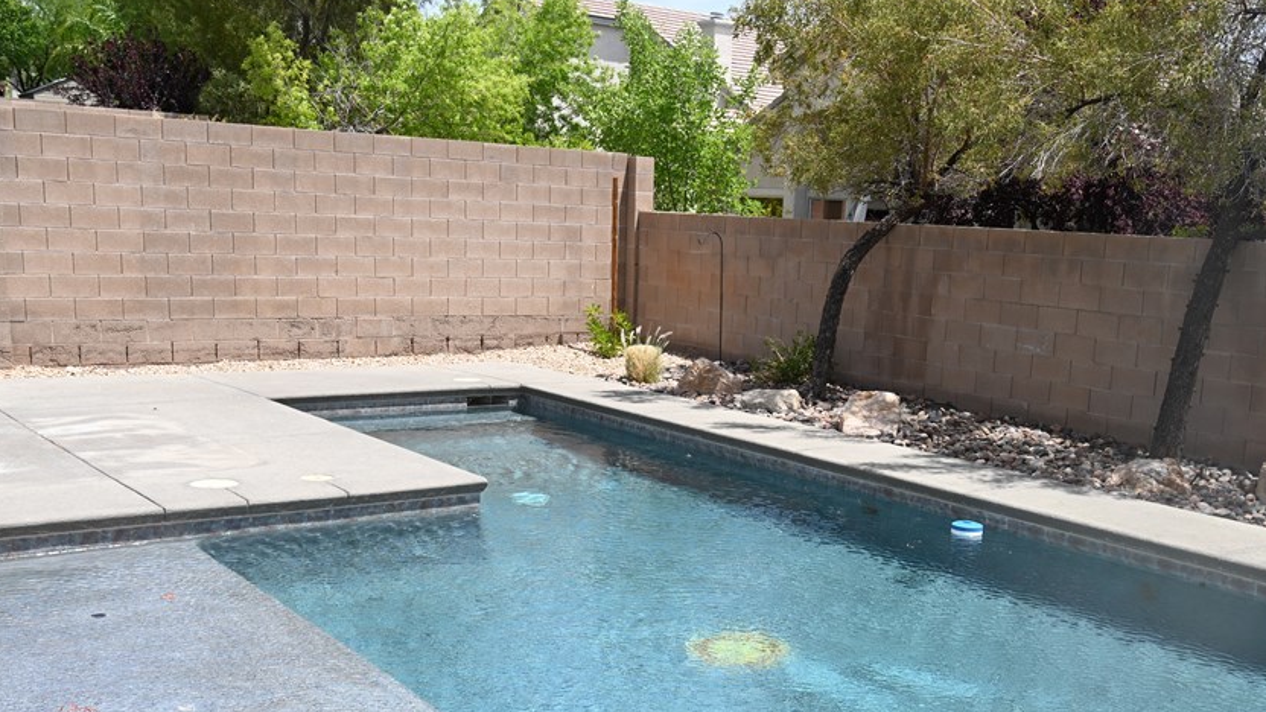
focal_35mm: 42
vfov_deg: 28.3
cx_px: 768
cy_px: 508
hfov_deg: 48.3
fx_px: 1399
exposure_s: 1/200
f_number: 9
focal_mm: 30.5
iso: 100
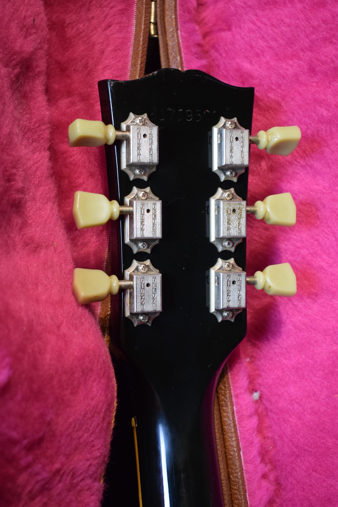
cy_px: 254
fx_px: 803
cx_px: 169
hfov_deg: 23.8
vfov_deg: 35.1
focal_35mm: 57
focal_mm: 38
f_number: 4.8
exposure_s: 1/30
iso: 2200
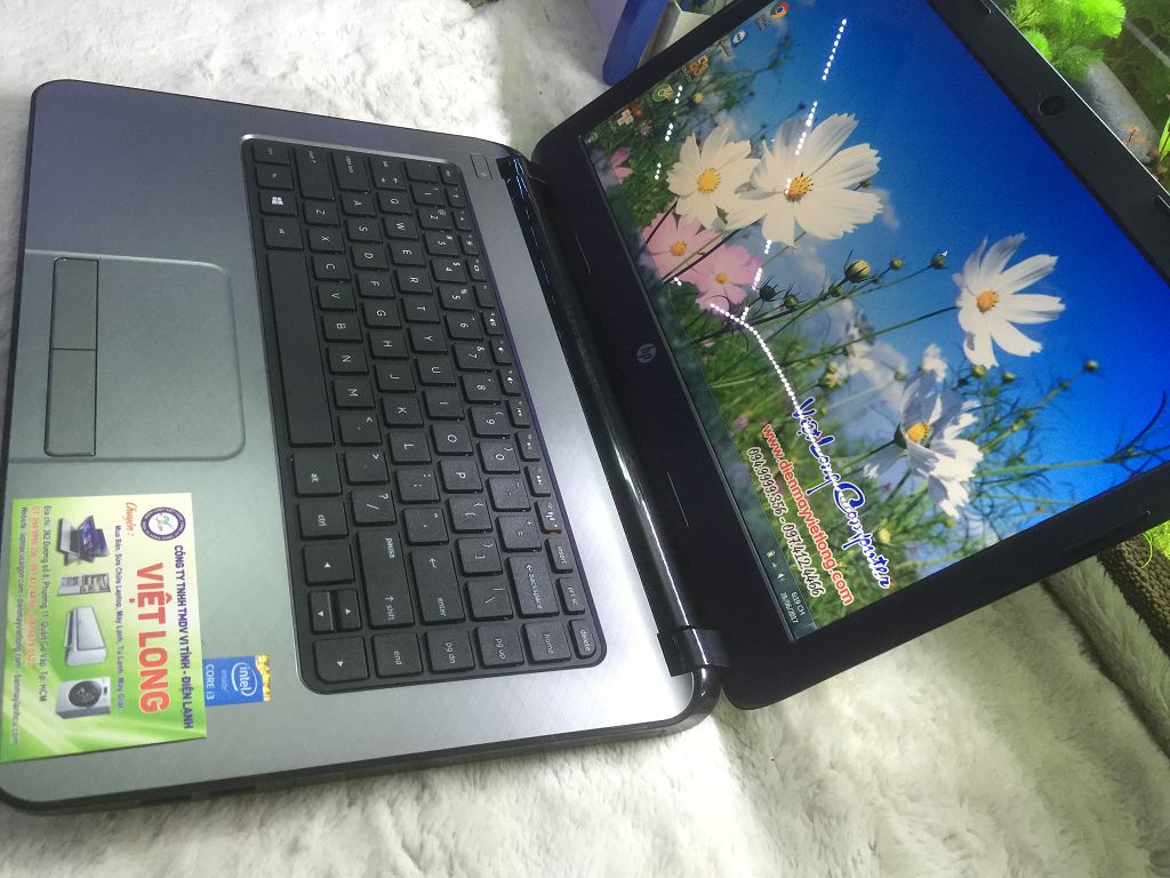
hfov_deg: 61.7
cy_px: 439
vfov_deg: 48.2
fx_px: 980
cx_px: 585
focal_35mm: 29
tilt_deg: -45.8
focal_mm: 4.15
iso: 80
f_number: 2.2
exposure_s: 1/17
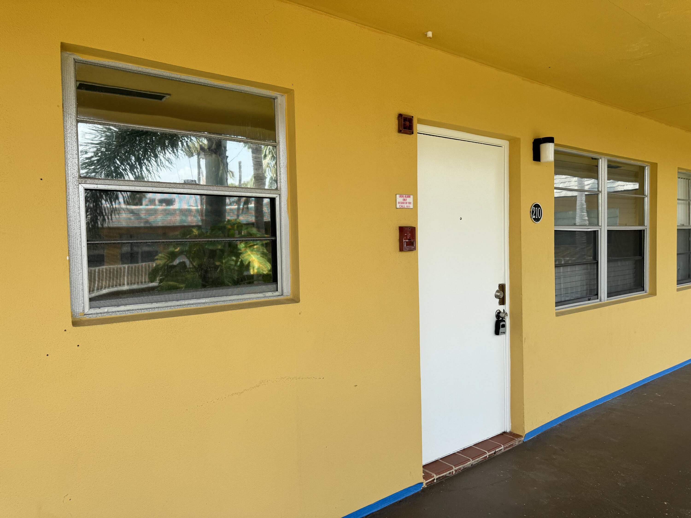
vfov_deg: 56.8
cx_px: 346
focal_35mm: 24
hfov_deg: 71.6
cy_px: 259
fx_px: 479
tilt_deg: -2.3
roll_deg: +0.6
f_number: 1.78
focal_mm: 6.76
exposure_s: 1/900
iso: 80
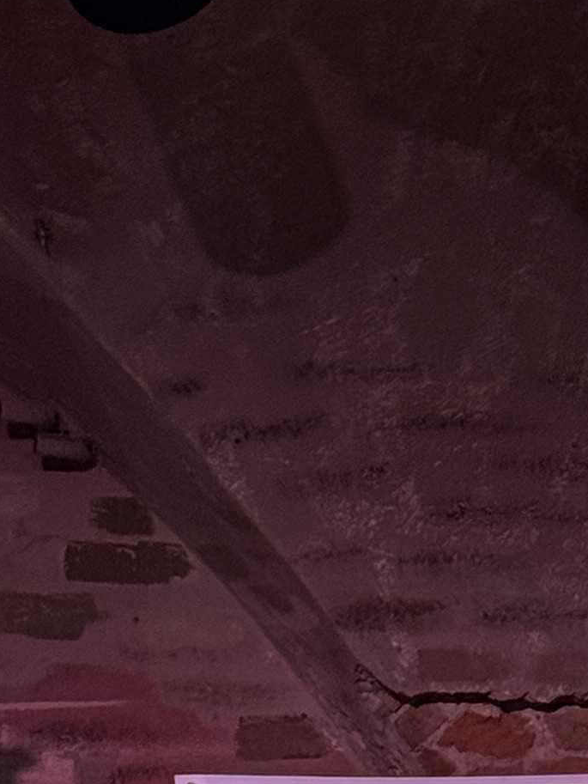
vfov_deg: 8.7
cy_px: 1665
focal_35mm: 212
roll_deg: +1.2
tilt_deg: -7.3
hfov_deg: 7.0
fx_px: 4800
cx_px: 663
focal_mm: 6.76
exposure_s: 1/60
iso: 160
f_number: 1.78
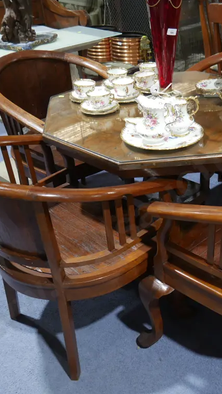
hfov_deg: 28.5
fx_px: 429
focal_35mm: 41
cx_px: 171
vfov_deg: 49.4
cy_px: 196
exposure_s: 1/60
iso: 500
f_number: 3.5
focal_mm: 14
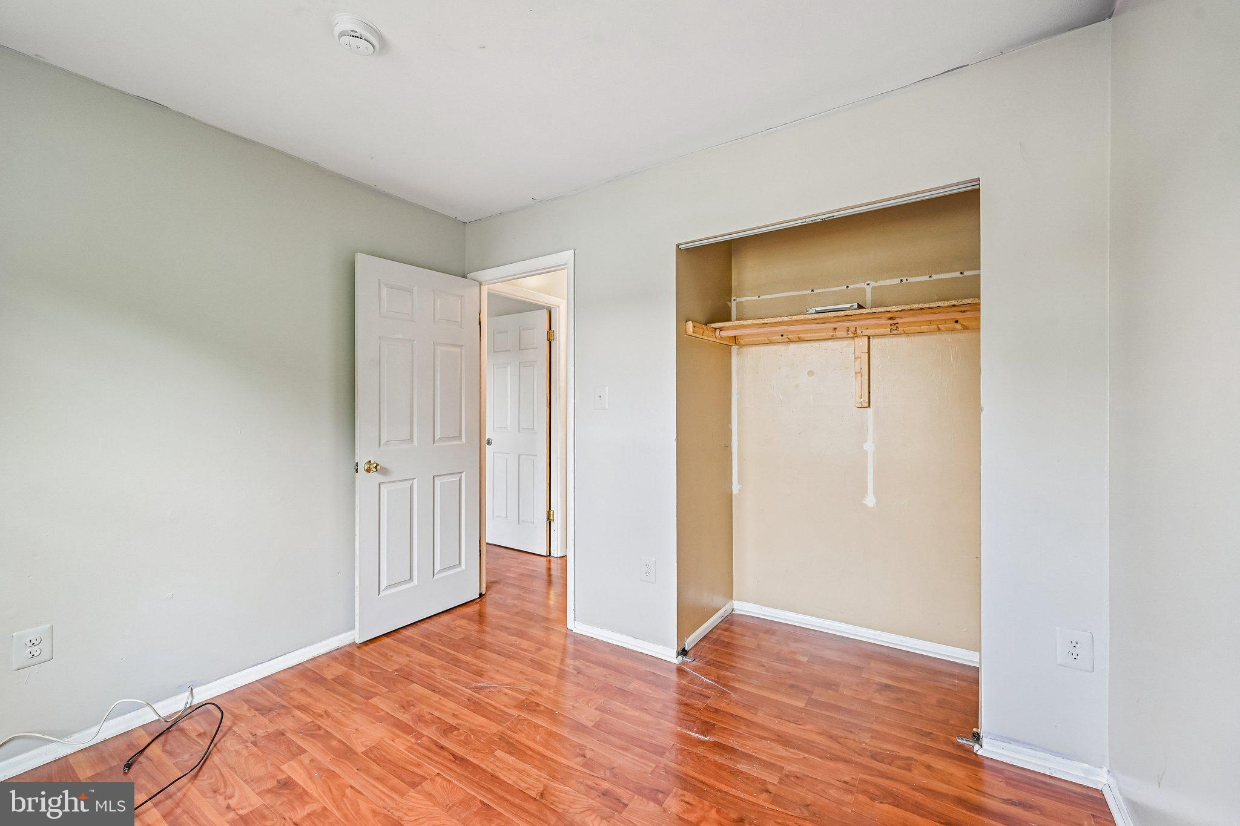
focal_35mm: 14
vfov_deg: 81.2
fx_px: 482
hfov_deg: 104.3
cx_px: 620
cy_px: 413
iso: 400
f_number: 8
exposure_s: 1/15
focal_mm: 14
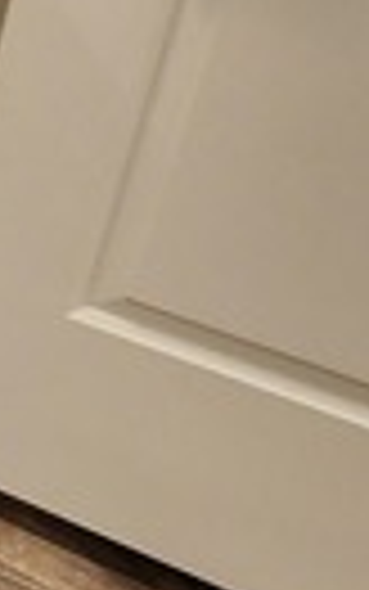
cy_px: -95
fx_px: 1350
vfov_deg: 22.9
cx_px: -864
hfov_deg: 9.8
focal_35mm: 84
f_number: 2.2
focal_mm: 2.2
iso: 125
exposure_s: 1/60
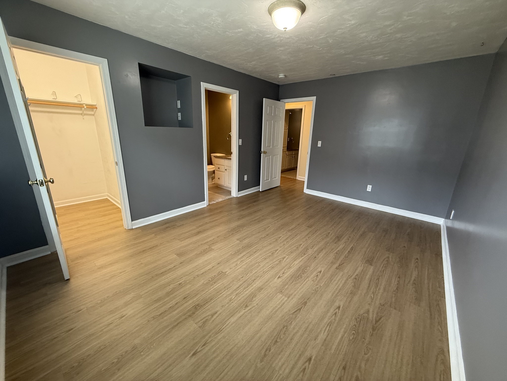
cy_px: 190
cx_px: 254
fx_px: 205
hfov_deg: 102.1
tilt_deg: -15.4
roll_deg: -1.2
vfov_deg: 85.7
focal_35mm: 14
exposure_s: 1/60
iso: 250
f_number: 2.2
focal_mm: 2.22
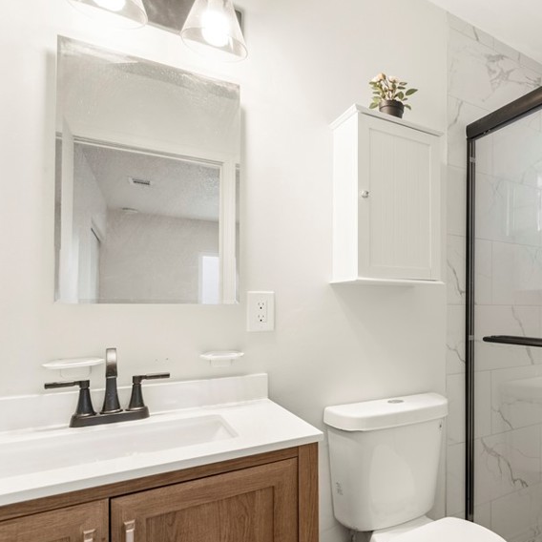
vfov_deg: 66.9
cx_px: 466
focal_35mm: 23
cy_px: 310
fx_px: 407
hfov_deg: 59.4
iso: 200
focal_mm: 10
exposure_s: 1/6
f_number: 5.6
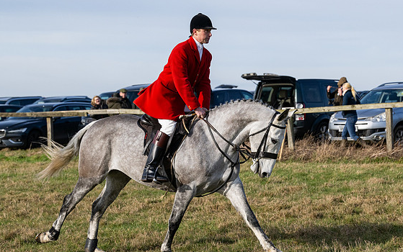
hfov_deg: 15.8
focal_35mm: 132
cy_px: 147
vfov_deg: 9.9
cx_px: 197
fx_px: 1450
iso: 400
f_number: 5
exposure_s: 1/3200
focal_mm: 80
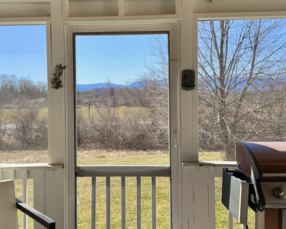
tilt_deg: -1.6
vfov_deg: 34.8
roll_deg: +0.4
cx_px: 118
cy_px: 98
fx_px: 364
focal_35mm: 43
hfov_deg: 42.7
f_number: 1.78
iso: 80
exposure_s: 1/1721
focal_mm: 6.76
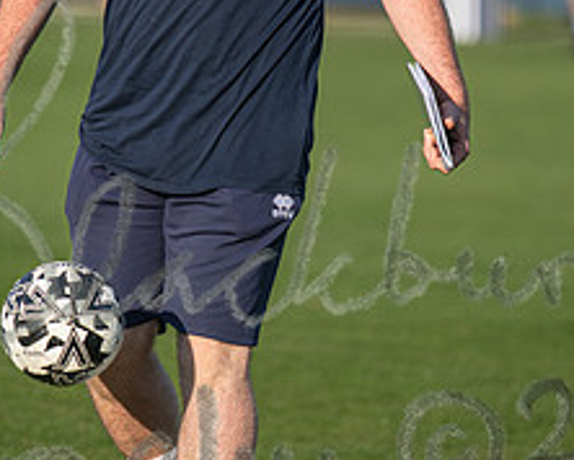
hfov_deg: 4.8
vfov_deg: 3.8
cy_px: 194
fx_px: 6886
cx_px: 293
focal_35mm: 405
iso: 400
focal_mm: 135
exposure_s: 1/12800
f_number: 1.8
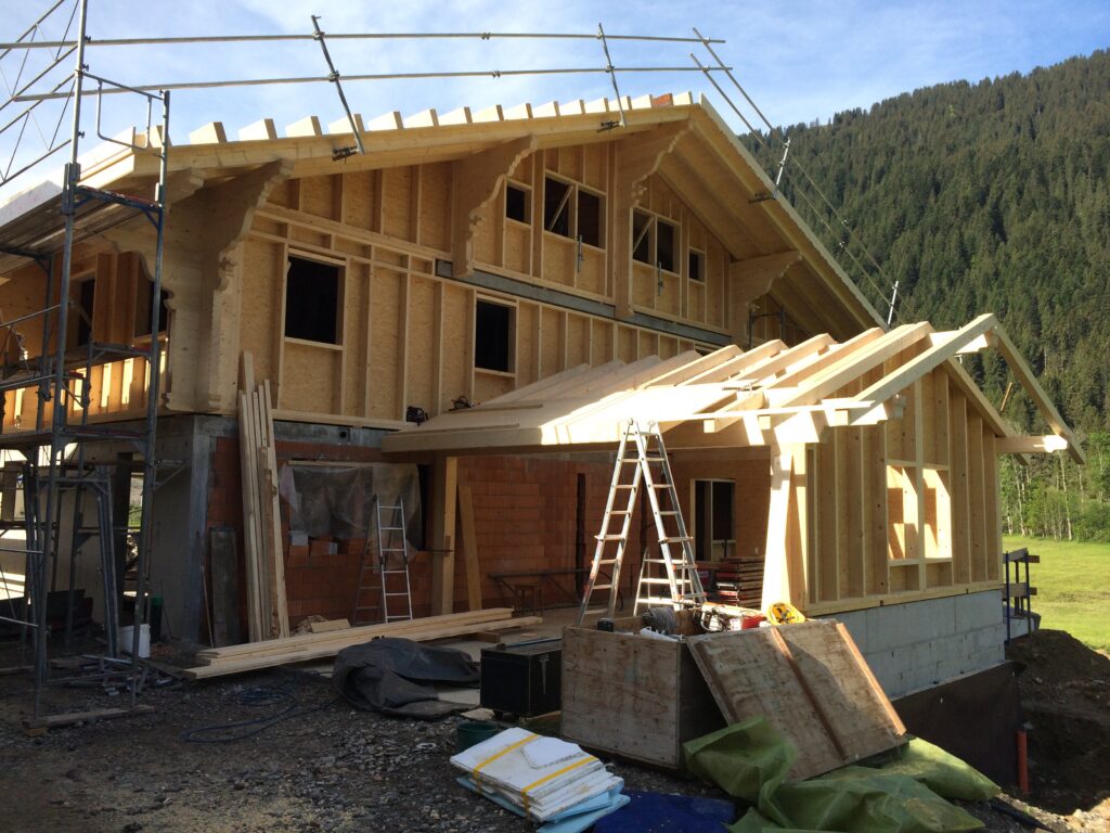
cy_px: 416
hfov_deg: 60.0
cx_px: 555
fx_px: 962
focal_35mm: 30
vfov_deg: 46.8
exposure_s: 1/1368
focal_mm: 4.12
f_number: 2.2
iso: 32
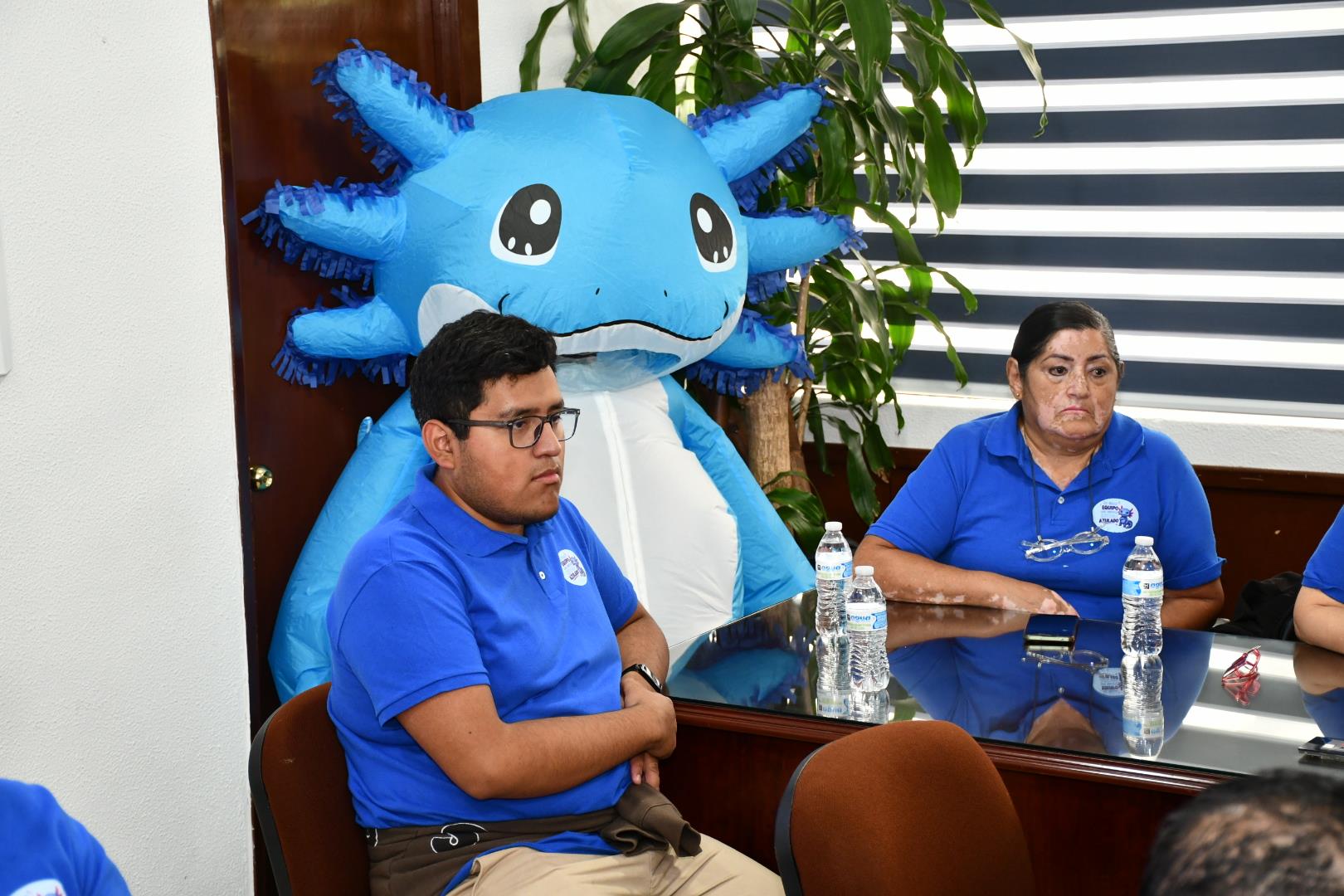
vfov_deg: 18.9
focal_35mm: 72
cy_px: 448
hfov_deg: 28.1
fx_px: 2688
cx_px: 672
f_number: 4.5
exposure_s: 1/60
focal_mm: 48
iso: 1100
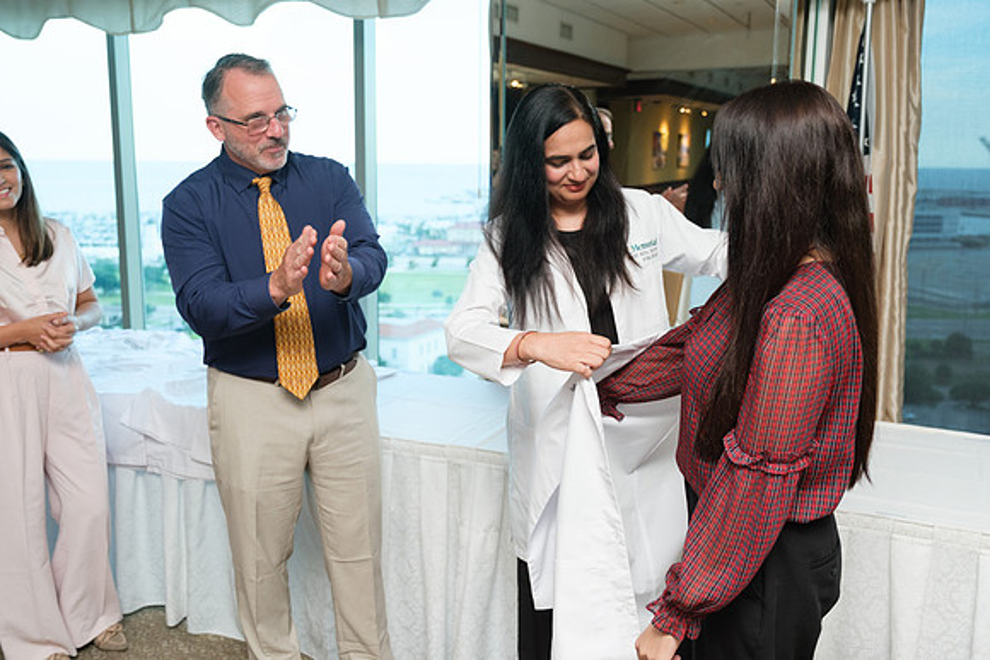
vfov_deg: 40.0
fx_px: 908
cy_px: 330
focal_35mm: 33
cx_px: 495
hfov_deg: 57.2
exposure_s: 1/125
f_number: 2.8
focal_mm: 22
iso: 640
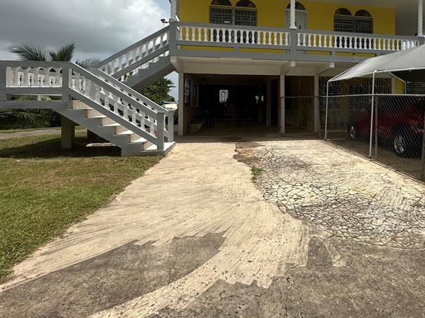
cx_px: 291
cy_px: 98
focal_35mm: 23
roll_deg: -0.1
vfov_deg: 57.2
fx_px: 282
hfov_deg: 71.2
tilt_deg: +0.5
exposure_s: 1/2451
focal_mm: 2.22
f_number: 2.2
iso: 50
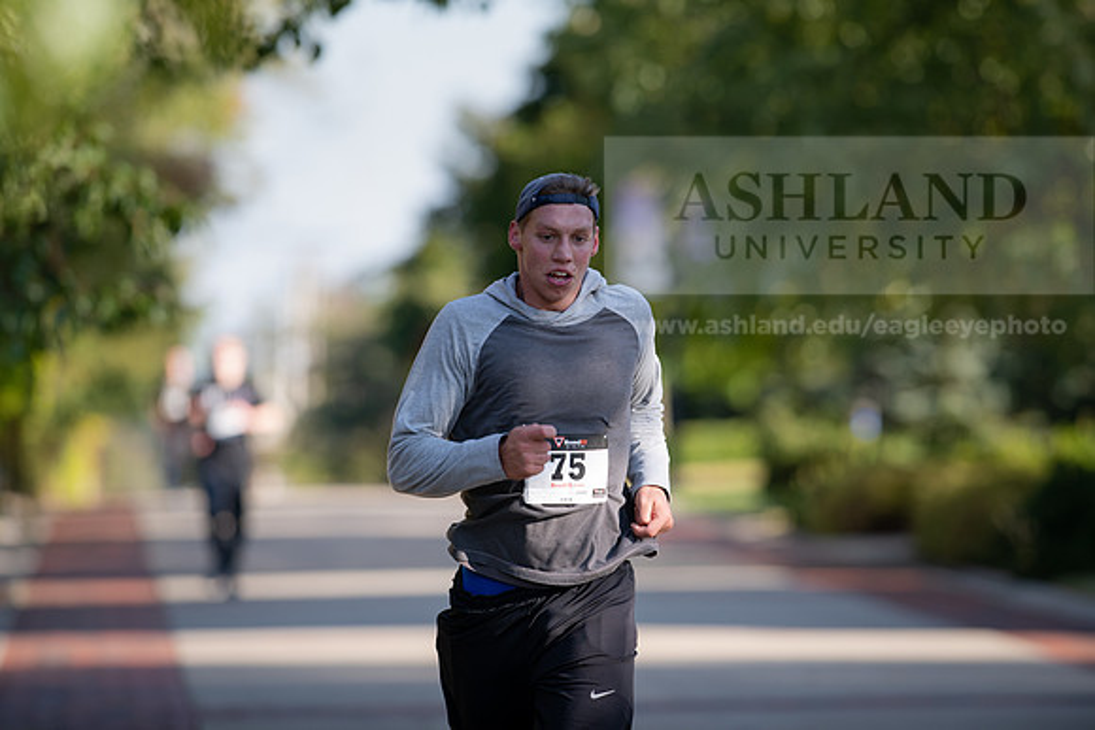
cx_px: 548
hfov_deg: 6.9
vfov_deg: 4.6
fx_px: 9127
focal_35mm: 300
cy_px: 365
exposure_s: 1/640
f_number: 4
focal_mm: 300
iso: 200
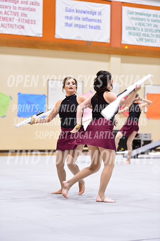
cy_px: 120
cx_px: 80
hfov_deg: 12.4
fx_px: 735
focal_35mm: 110
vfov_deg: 18.6
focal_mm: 110
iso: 4000
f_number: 2.8
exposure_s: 1/250
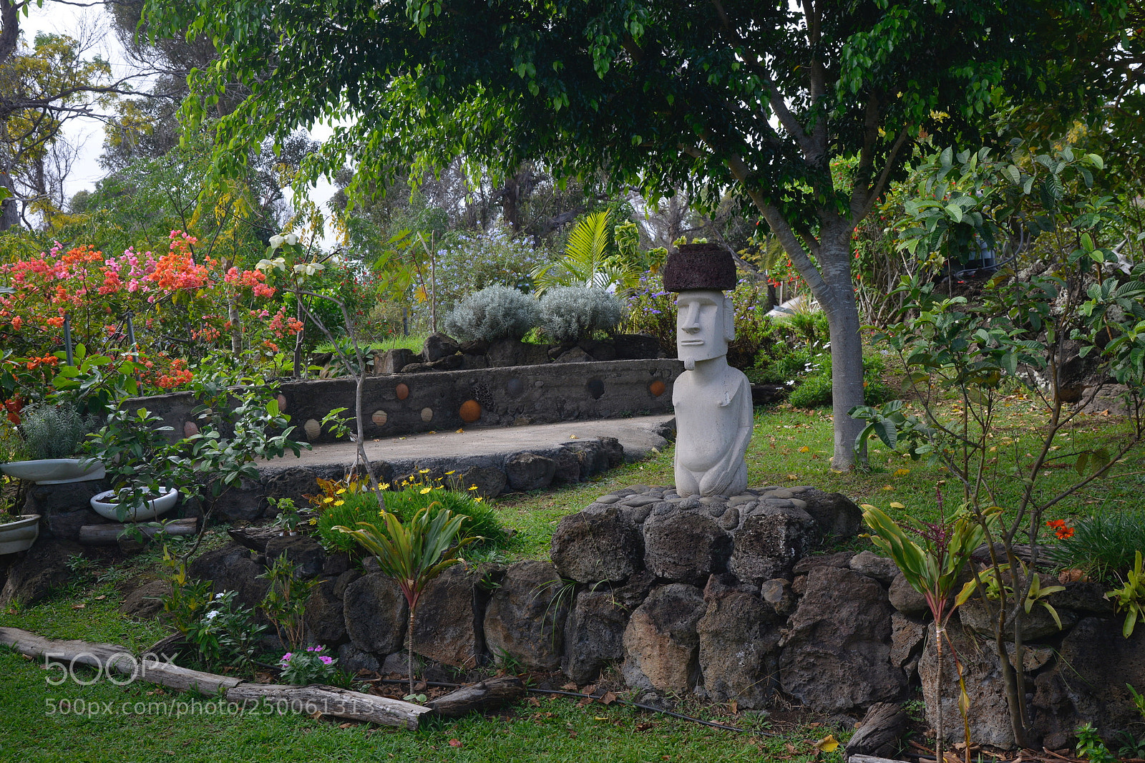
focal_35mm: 38
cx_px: 572
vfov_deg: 35.0
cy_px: 382
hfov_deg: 50.7
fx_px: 1208
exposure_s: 1/320
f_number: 9
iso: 400
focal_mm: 38
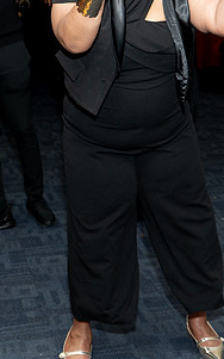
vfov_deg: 25.2
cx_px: 122
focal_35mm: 82
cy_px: 159
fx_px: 801
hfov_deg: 15.9
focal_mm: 28
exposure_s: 1/125
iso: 400
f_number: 3.5
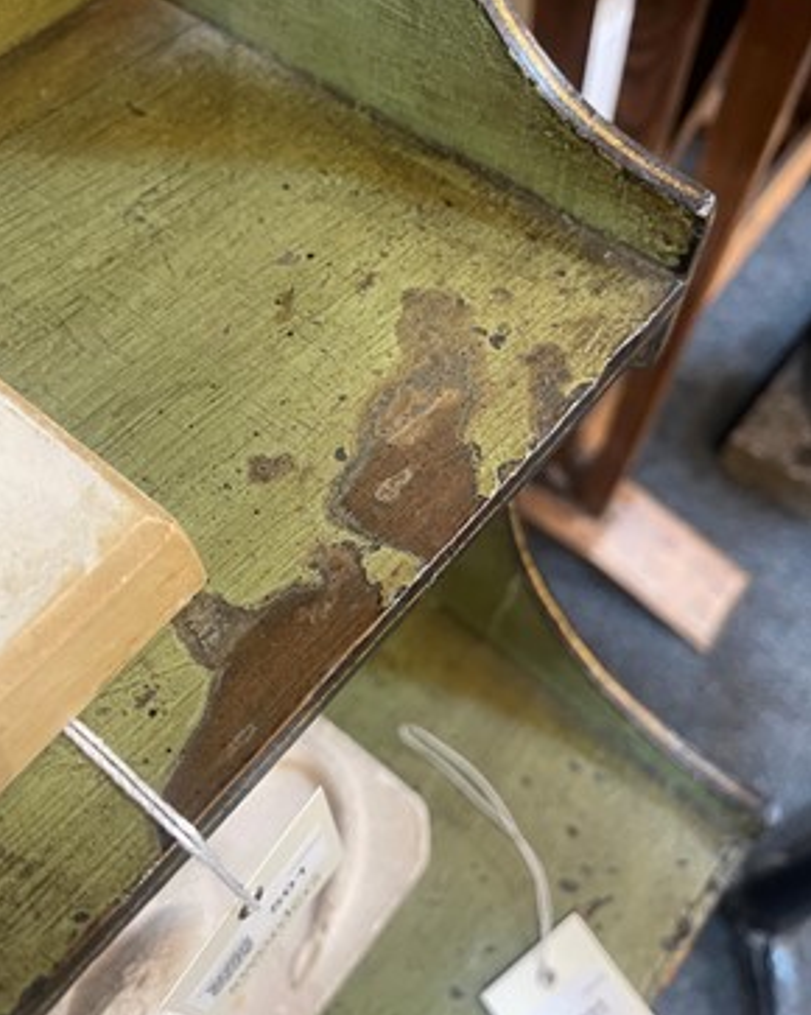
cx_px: 397
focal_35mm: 28
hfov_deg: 51.5
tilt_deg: -56.4
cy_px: 481
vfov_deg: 62.2
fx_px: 841
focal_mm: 5.1
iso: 250
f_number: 1.6
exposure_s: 1/50
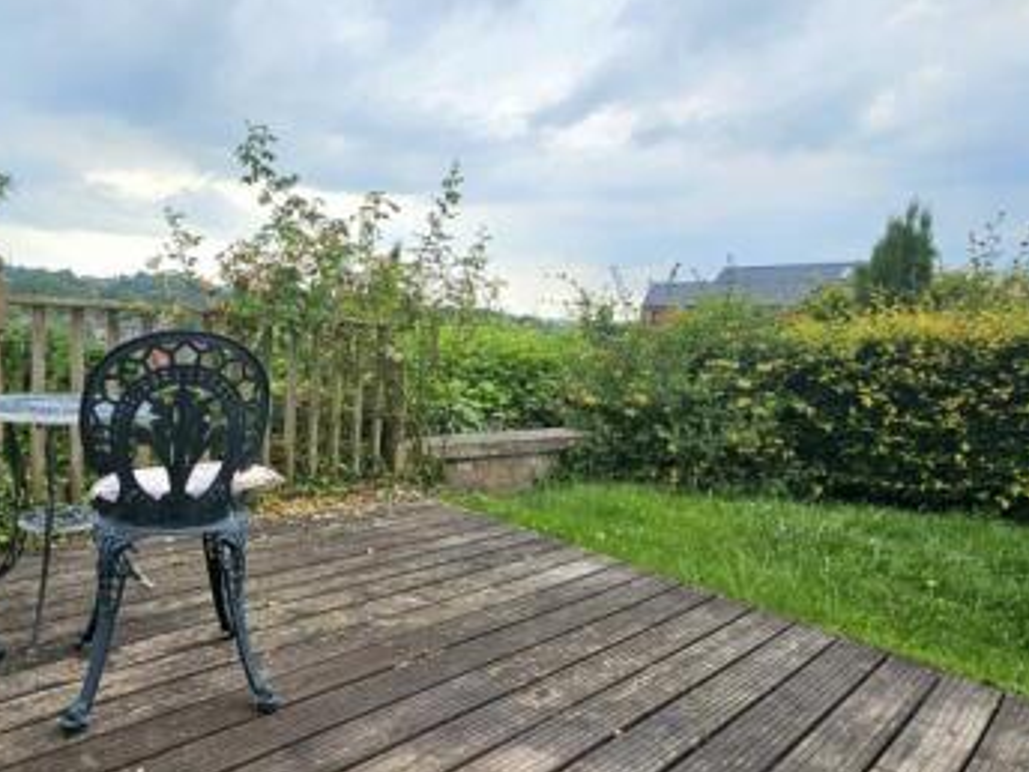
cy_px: 390
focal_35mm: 22
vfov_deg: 61.1
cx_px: 307
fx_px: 654
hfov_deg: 73.0
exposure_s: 1/588
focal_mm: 2.2
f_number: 2.2
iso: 50
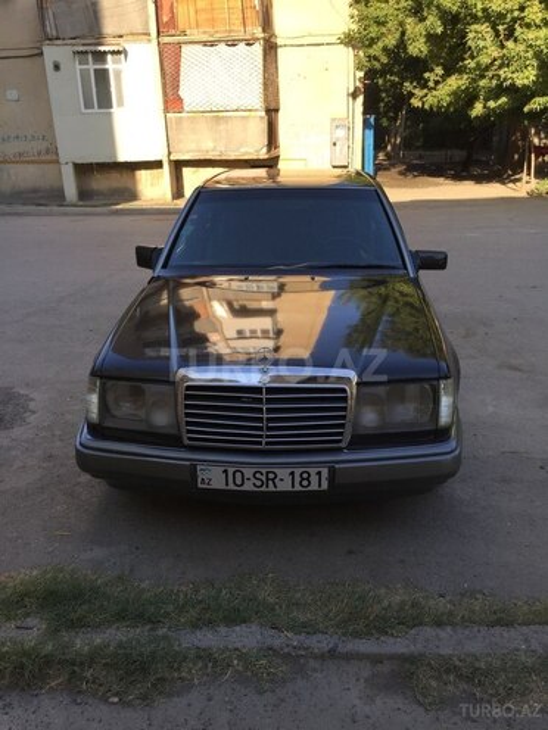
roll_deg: +1.0
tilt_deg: -20.8
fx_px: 612
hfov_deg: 48.2
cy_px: 365
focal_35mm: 29
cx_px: 274
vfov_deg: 61.7
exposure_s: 1/608
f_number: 2.2
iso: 32
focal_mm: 4.15
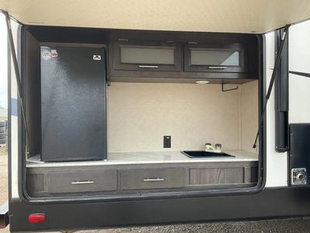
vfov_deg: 48.2
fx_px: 260
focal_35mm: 29
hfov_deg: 61.7
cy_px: 116
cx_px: 155
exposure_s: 1/122
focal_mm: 3
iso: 32
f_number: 1.8
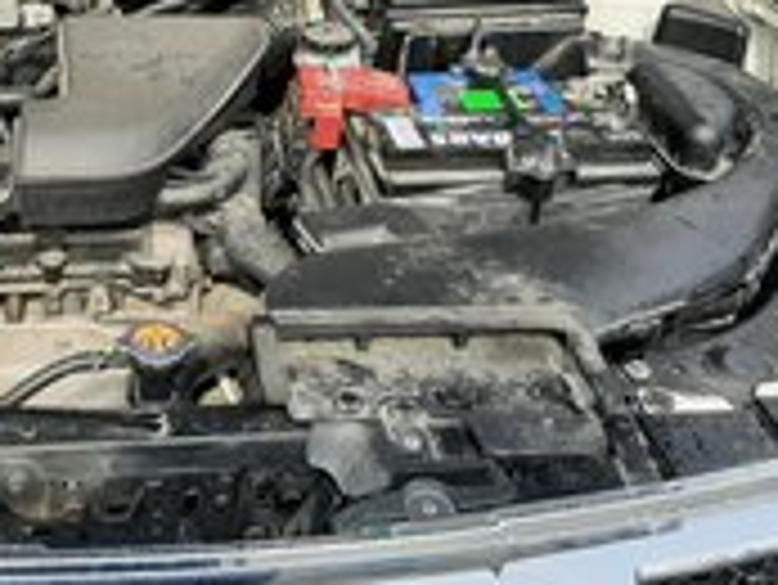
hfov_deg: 31.1
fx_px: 1349
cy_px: 40
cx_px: 121
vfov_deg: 23.7
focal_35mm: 60
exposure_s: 1/1095
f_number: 1.7
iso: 40
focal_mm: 3.93
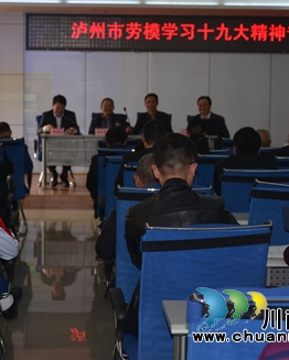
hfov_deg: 15.0
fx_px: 1100
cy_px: 180
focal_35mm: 103
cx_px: 116
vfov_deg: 18.6
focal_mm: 48
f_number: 4.2
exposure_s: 1/60
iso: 100
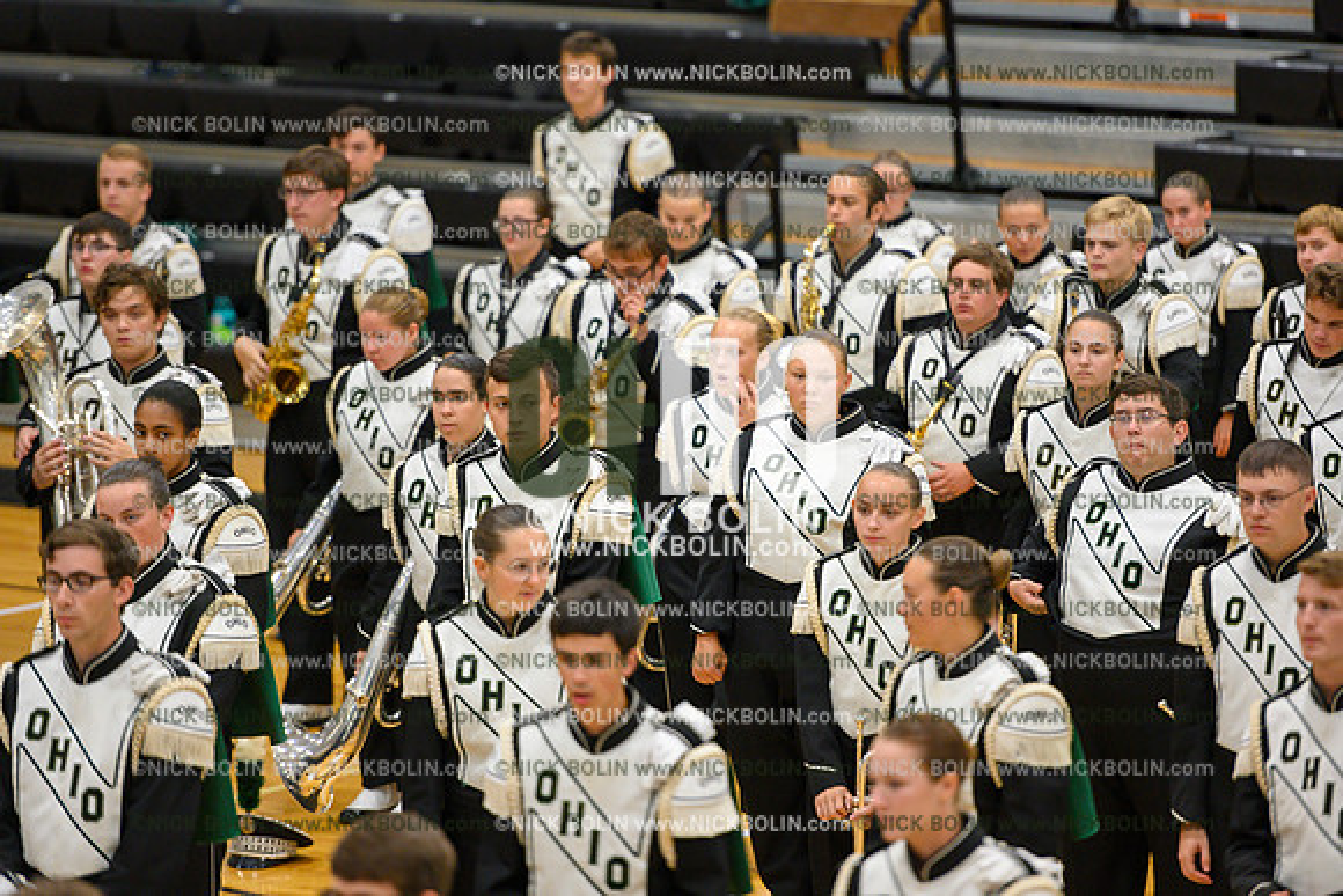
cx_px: 672
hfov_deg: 10.3
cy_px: 448
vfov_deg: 6.9
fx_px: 7463
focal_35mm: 200
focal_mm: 200
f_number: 2.8
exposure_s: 1/320
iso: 1600
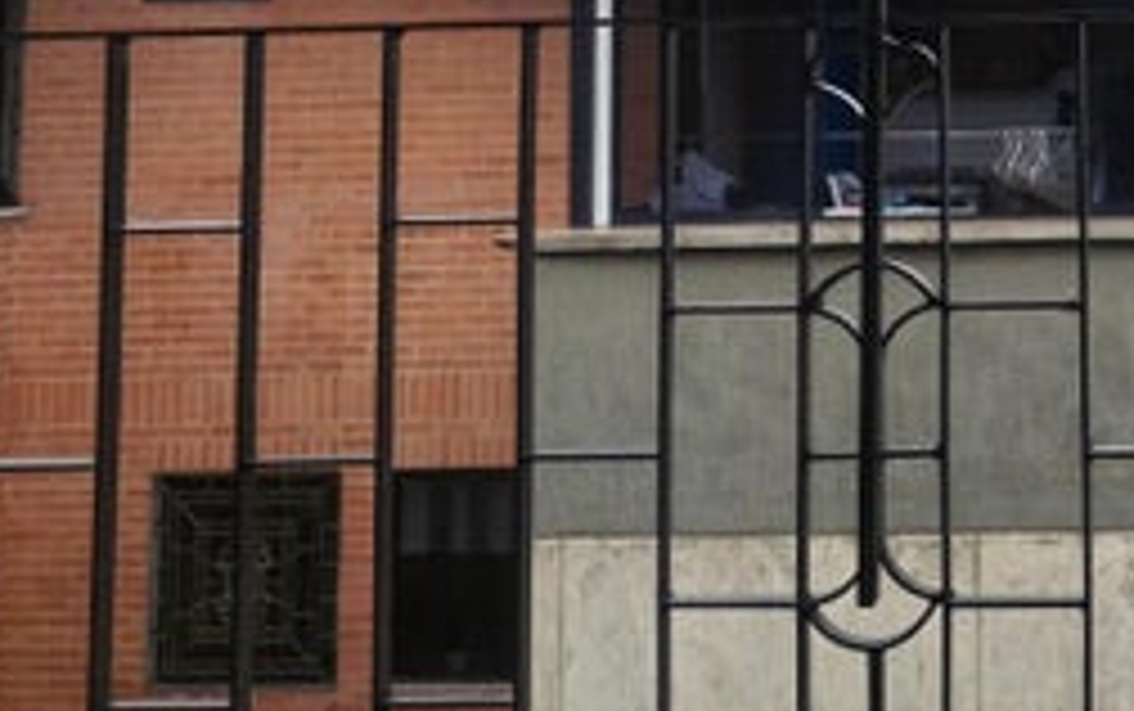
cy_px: -158
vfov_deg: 16.1
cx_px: 1166
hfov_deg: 25.0
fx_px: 2413
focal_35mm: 78
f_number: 1.8
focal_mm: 4.75
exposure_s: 1/1380
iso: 100
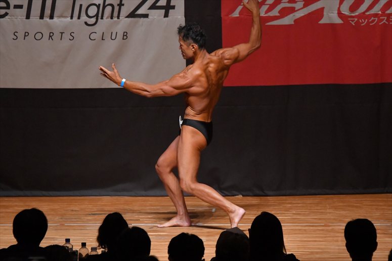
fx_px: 3102
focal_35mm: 285
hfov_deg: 7.2
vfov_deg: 4.8
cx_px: 196
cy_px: 130
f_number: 5.6
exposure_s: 1/400
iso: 8000
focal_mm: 190
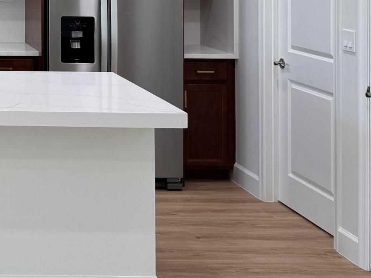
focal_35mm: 72
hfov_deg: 23.8
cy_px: -56
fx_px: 772
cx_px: -111
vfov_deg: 19.3
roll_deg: +0.1
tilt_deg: +0.3
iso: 80
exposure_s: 1/120
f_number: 1.78
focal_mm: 6.76
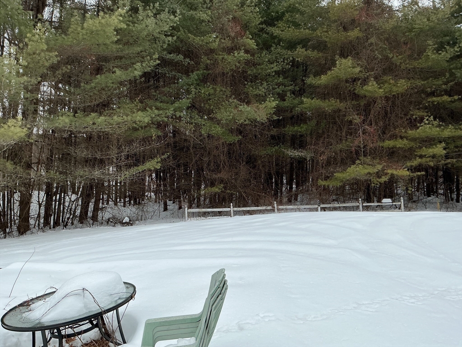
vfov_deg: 48.2
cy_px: 174
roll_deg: -2.1
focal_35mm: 29
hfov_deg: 61.7
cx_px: 231
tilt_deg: +2.8
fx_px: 387
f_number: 1.8
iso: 25
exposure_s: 1/739
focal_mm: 3
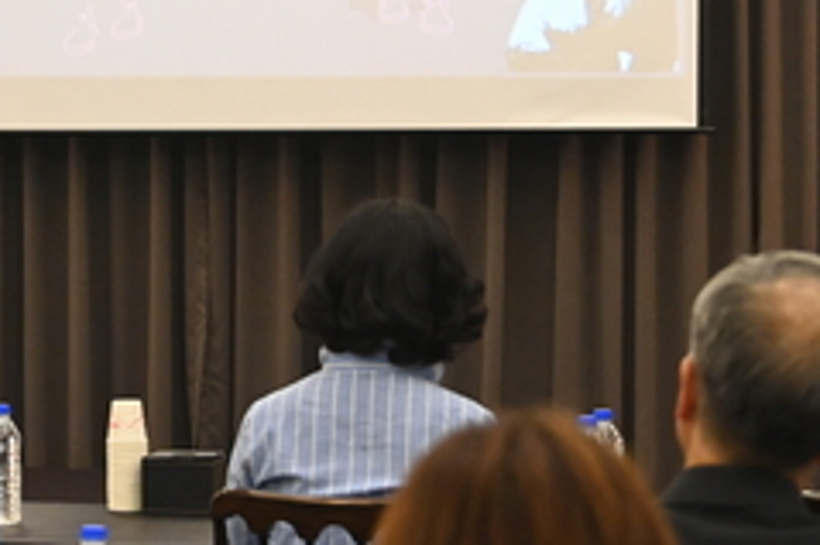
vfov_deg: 7.8
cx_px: -103
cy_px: 233
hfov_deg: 11.5
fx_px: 4006
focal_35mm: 176
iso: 8000
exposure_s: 1/200
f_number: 5
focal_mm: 70
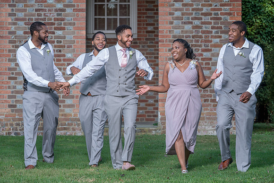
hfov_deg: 17.9
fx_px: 868
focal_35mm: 114
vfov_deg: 12.0
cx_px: 145
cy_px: 97
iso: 100
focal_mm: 105
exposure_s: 1/200
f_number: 5.6
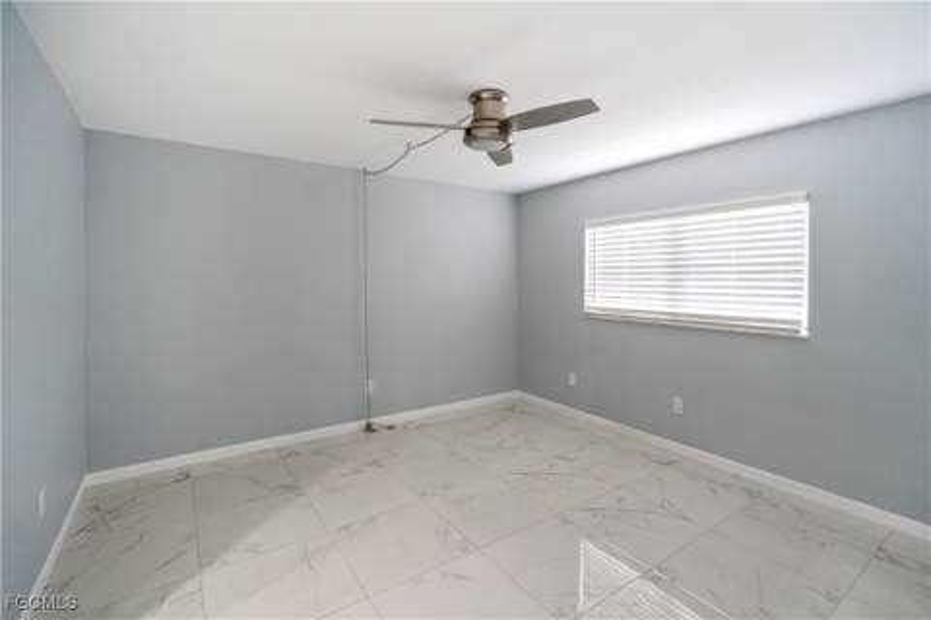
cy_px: 310
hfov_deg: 96.7
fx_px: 414
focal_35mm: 16
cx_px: 466
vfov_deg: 73.7
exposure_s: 1/160
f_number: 4
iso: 1250
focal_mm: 16
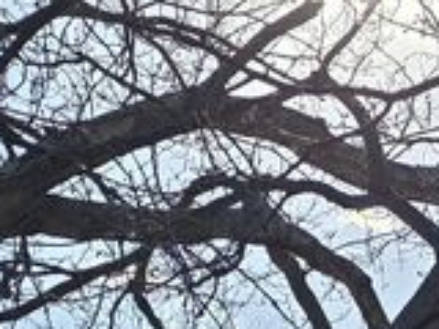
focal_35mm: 184
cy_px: 494
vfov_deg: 7.9
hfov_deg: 10.7
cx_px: 414
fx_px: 2333
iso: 12
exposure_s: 1/1391
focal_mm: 6.3
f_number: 1.7
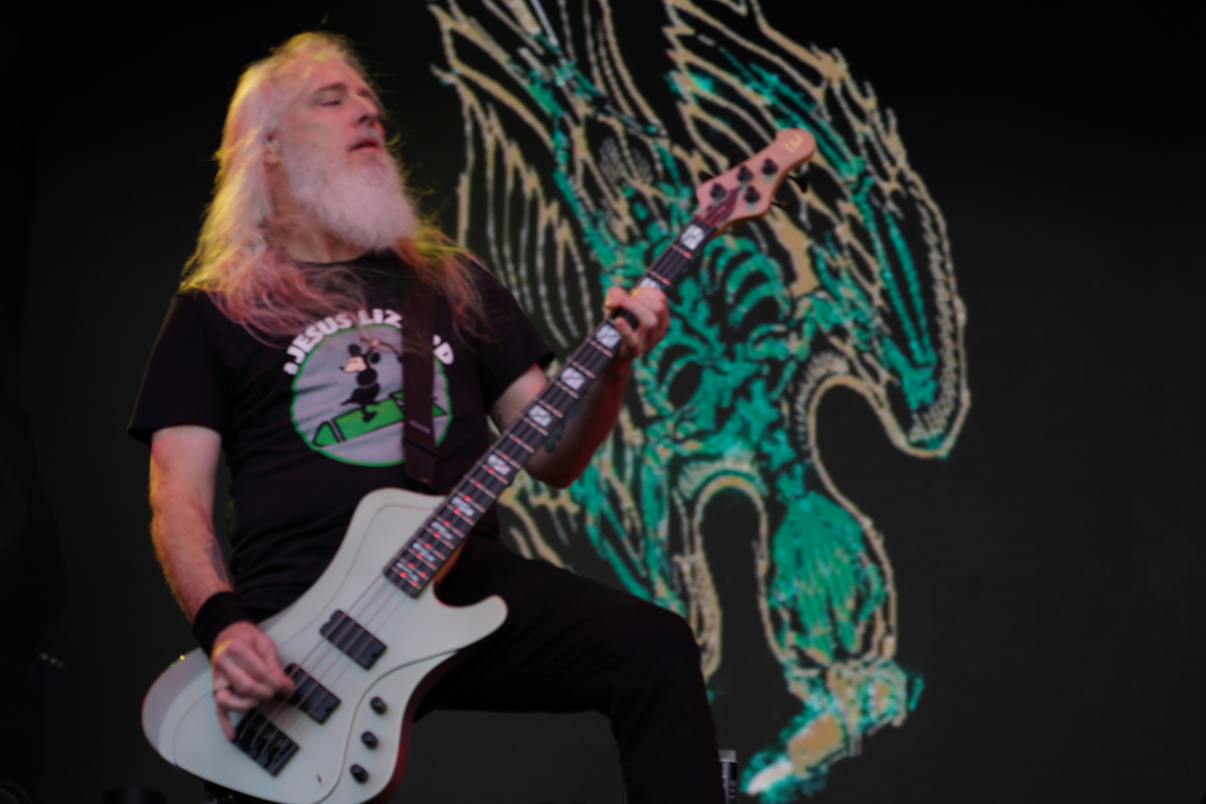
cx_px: 603
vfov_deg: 14.0
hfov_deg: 20.8
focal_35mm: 98
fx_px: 3283
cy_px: 402
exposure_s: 1/100
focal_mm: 98
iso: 125
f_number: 4.5
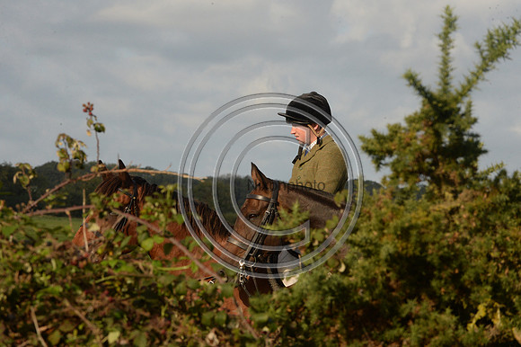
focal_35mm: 200
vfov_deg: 6.9
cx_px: 260
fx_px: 2893
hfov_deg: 10.3
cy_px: 174
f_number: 14
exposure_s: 1/1250
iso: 2500
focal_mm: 200
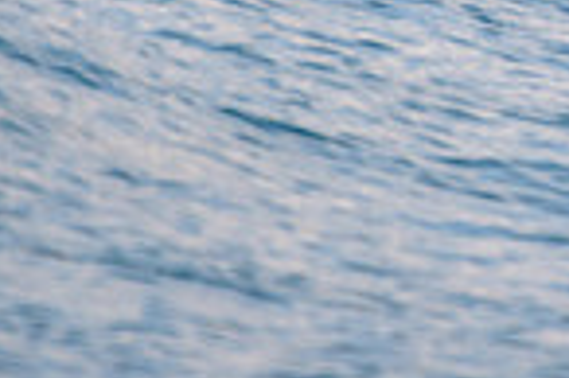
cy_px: -525
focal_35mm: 2435
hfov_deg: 0.8
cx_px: 1184
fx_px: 38443
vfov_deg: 0.6
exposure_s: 1/800
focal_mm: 500
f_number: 5.6
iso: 560
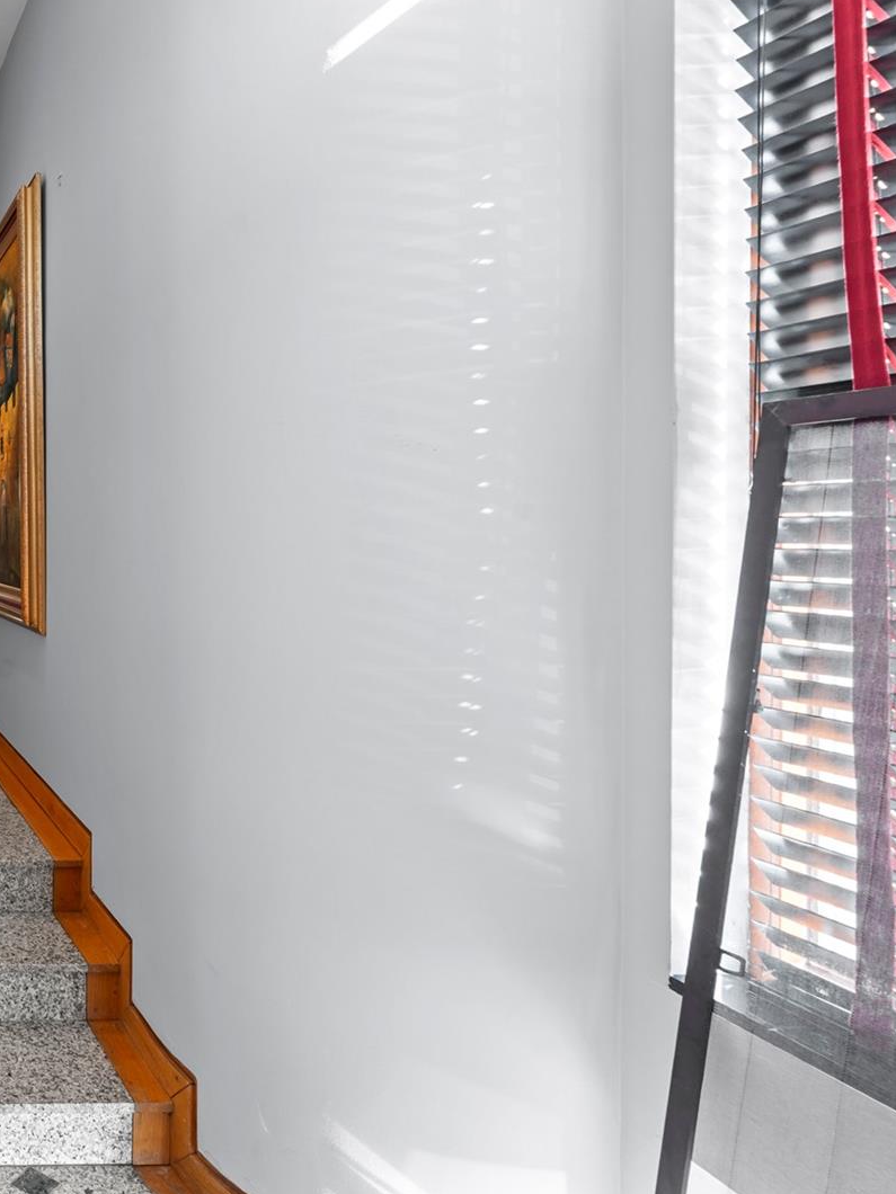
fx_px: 897
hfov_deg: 39.1
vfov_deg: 66.9
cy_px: 506
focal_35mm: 26
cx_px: -174
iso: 320
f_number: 10
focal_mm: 14
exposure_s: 1/6
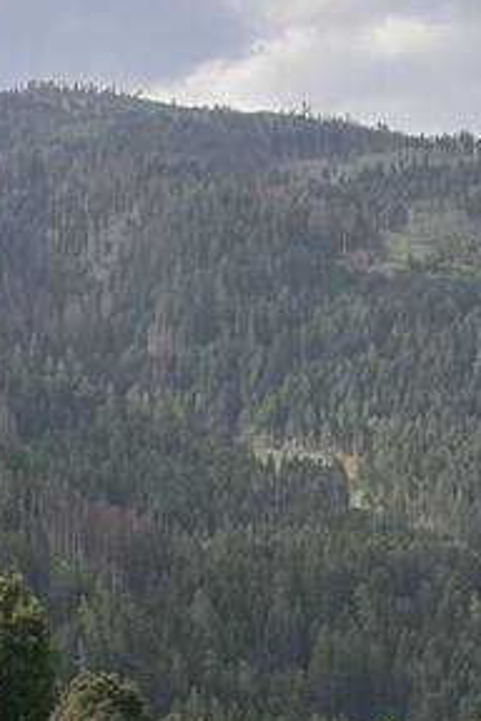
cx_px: -591
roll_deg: -1.3
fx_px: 2405
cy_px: 493
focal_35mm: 120
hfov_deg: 10.2
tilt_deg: +1.9
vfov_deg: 17.0
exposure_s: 1/3831
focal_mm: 5.7
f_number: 1.5
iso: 50
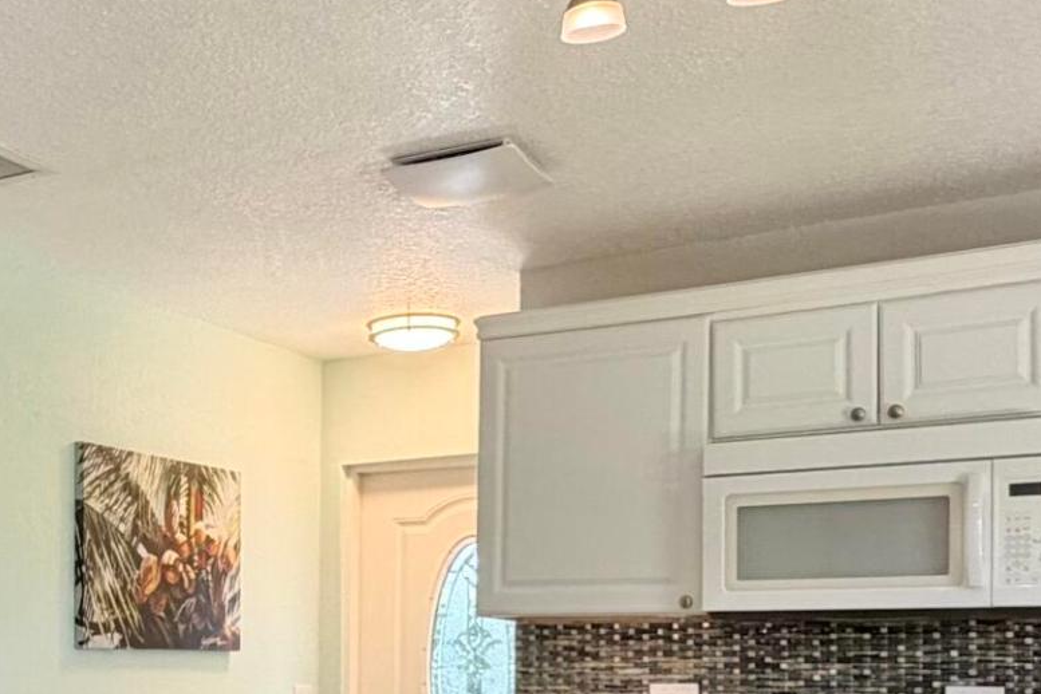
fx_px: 1561
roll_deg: +0.3
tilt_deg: -2.2
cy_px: 730
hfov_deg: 34.6
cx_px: 83
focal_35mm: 54
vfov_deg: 23.7
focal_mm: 2.22
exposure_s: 1/60
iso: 160
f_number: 2.2
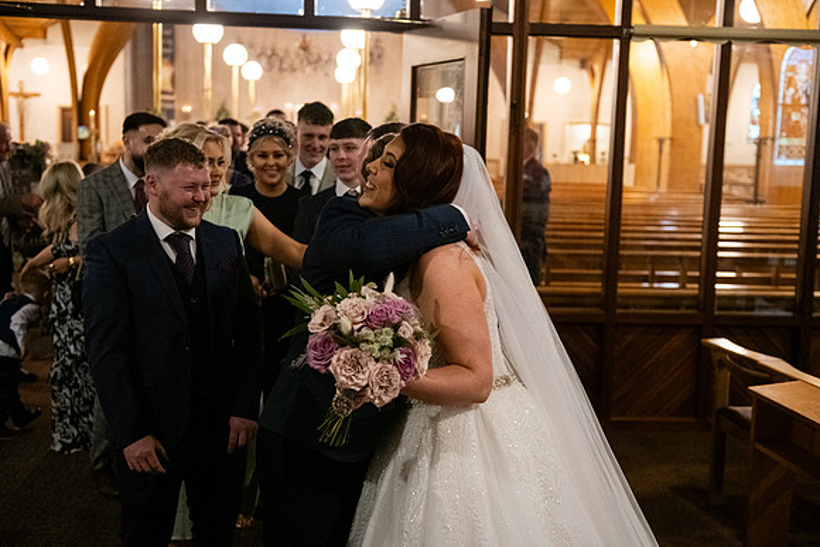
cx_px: 410
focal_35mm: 48
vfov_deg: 28.1
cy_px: 274
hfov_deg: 41.1
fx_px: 1094
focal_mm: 48
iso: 2500
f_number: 3.5
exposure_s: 1/160
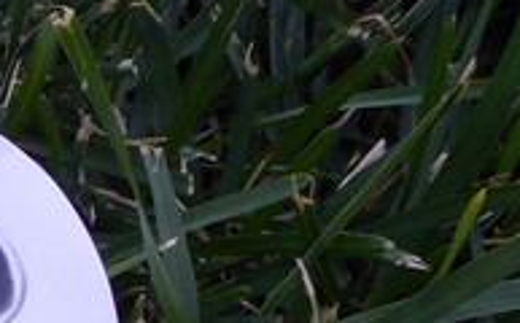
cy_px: 622
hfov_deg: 12.4
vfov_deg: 8.1
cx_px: -439
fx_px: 2179
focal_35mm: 154
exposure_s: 1/160
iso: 100
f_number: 3.1
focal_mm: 5
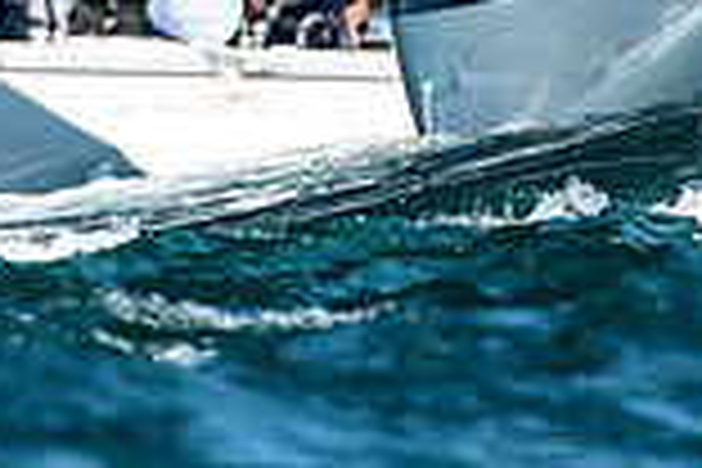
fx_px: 38003
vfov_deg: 0.7
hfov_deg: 1.1
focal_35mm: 1949
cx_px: 630
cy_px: -353
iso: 400
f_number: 5.6
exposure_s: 1/2500
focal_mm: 350
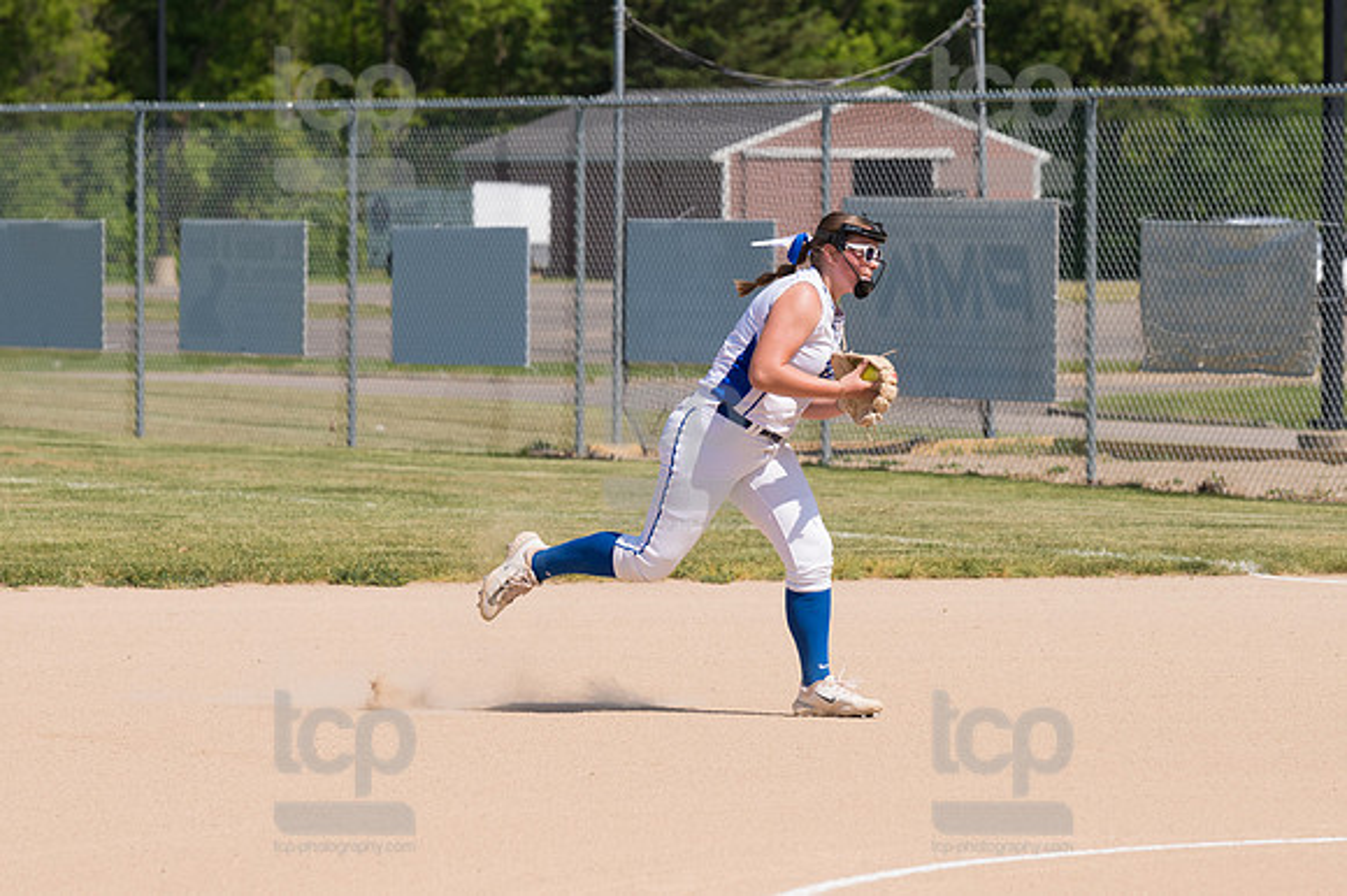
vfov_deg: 5.6
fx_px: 9236
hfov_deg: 8.3
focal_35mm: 247
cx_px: 674
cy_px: 448
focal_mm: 165
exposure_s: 1/1600
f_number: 5.6
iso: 250
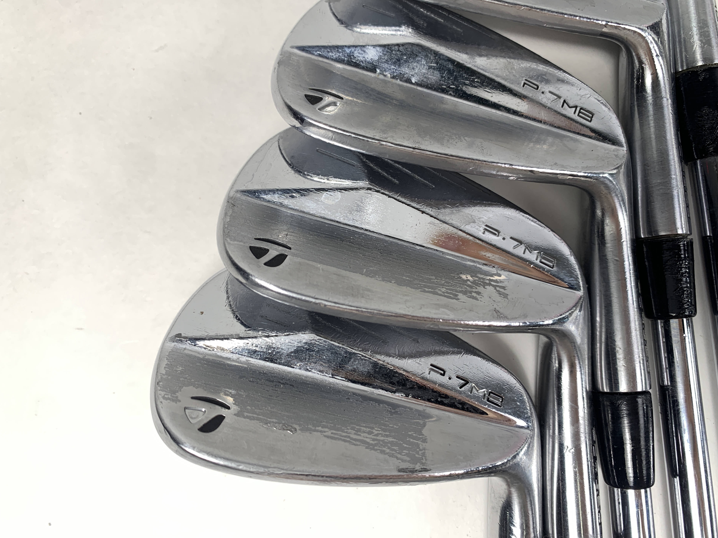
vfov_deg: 51.4
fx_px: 560
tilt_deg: -84.9
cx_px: 356
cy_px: 267
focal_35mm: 27
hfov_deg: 65.3
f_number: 1.8
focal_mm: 4.25
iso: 32
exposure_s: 1/120
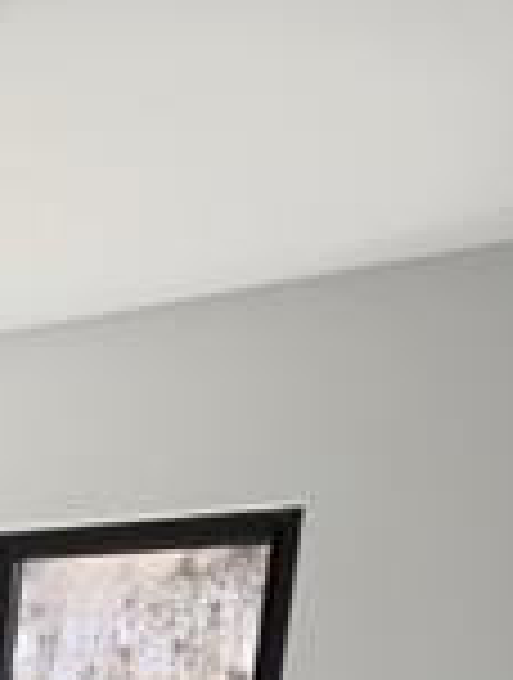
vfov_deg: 23.2
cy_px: 959
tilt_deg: -8.7
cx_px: -580
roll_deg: -2.4
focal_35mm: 71
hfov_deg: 15.5
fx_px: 1397
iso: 64
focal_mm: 2.22
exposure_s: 1/120
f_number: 2.2
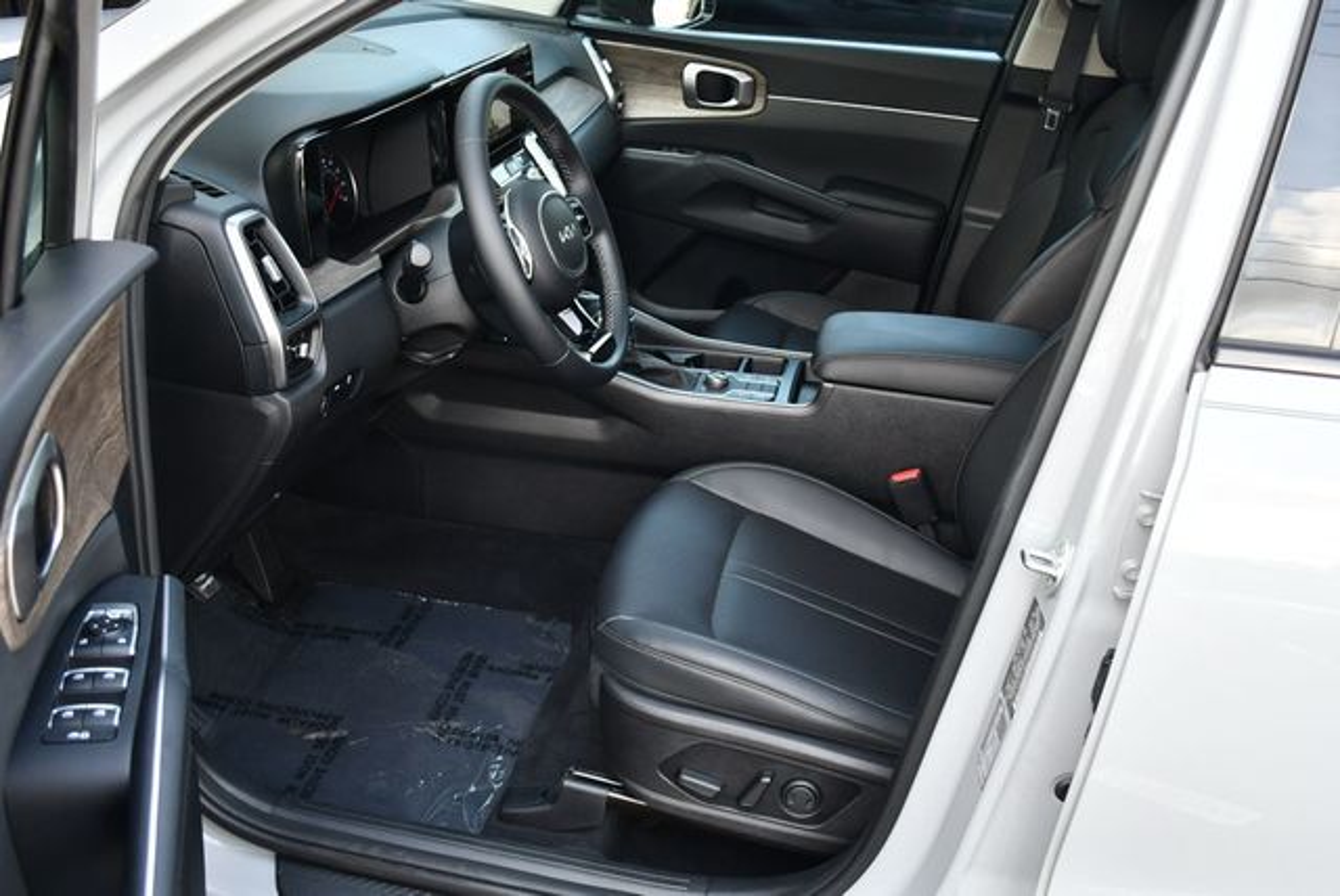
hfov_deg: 53.1
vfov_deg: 36.9
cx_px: 670
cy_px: 448
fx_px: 1341
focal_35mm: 36
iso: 450
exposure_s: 1/250
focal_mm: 18
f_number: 3.5
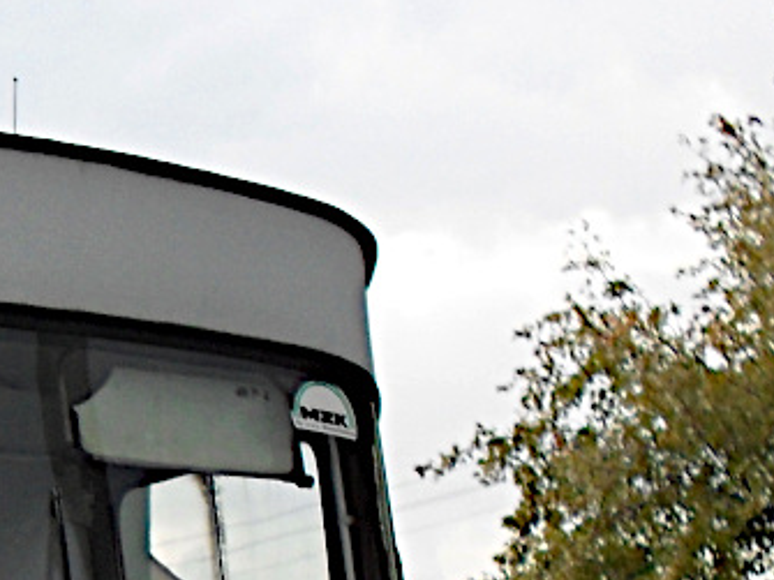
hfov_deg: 13.9
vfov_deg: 10.4
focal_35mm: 136
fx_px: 3040
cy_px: 943
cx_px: -247
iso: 80
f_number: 2.8
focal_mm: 6.3
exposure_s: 1/250
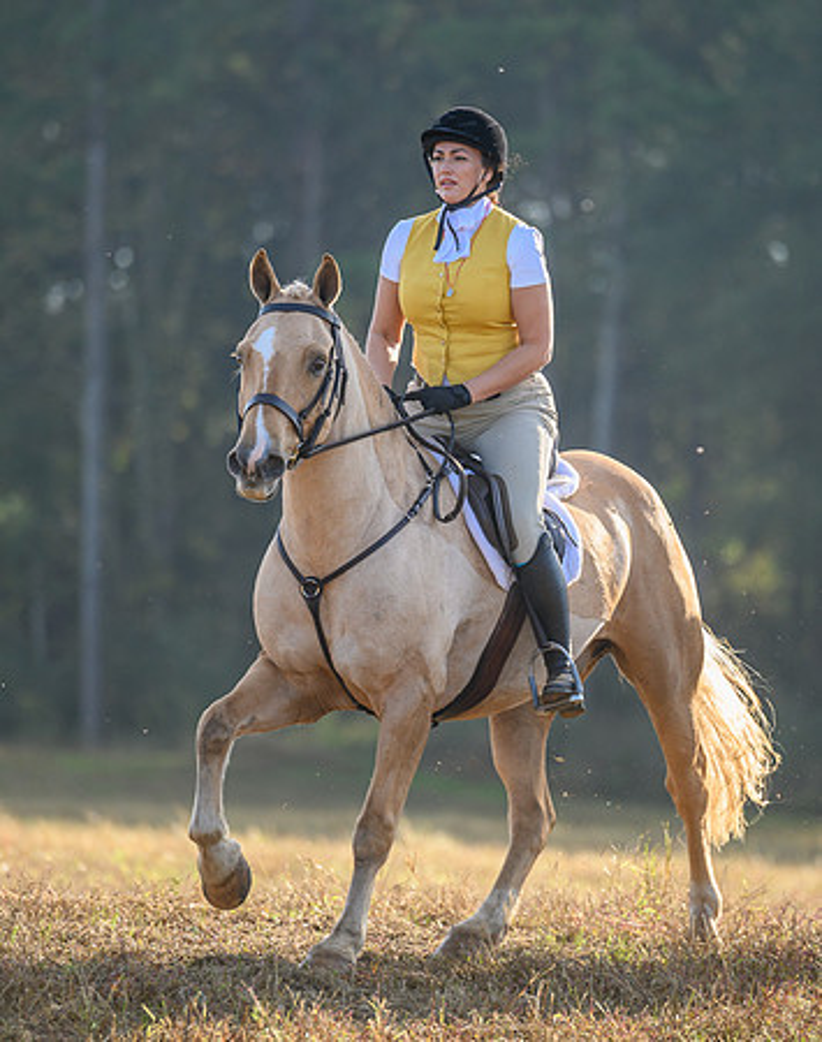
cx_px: 485
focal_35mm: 328
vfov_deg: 5.9
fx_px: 10059
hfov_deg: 4.7
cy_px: 441
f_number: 2.8
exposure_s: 1/2000
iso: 320
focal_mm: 200
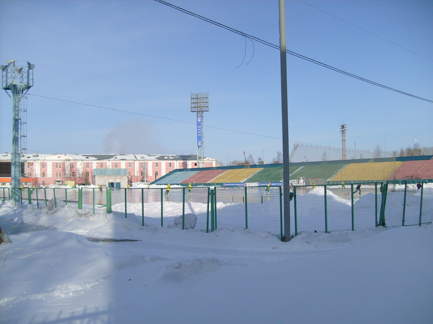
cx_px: 216
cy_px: 162
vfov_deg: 40.7
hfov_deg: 52.6
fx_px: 438
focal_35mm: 35
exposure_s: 1/500
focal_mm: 5.8
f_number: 7.1
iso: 80
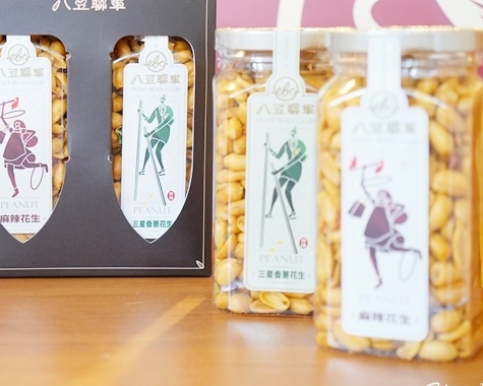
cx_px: 33
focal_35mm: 85
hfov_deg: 21.9
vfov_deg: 17.9
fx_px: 1215
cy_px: 87
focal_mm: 43
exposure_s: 1/50
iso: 1600
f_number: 4
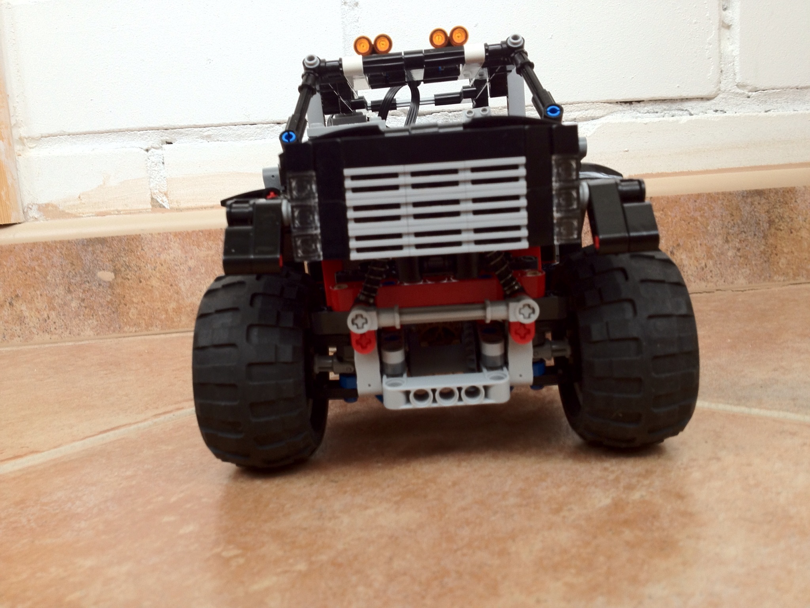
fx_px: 819
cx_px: 405
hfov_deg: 52.6
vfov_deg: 40.7
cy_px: 304
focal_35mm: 35
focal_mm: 4.28
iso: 64
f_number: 2.4
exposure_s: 1/20
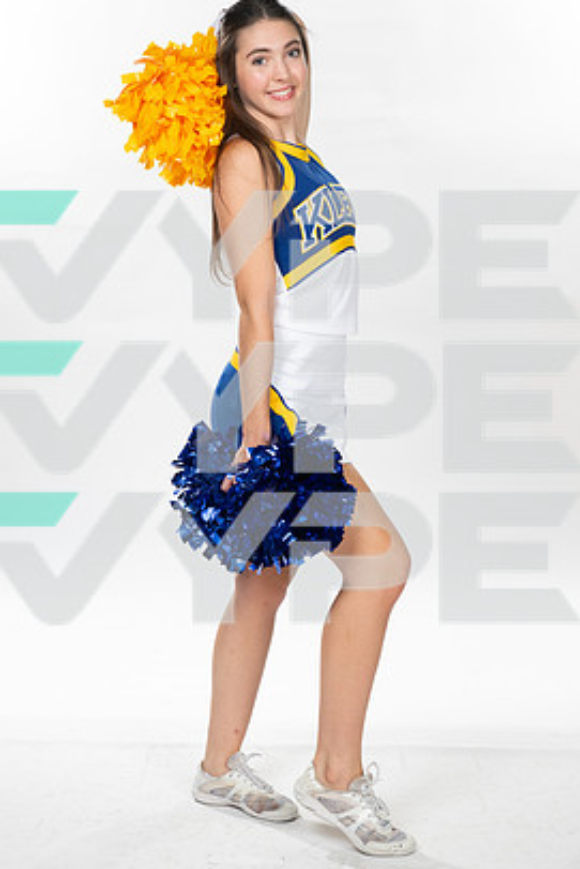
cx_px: 270
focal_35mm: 72
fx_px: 1738
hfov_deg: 18.9
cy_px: 409
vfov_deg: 28.1
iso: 800
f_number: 7.1
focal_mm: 65
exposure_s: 1/320
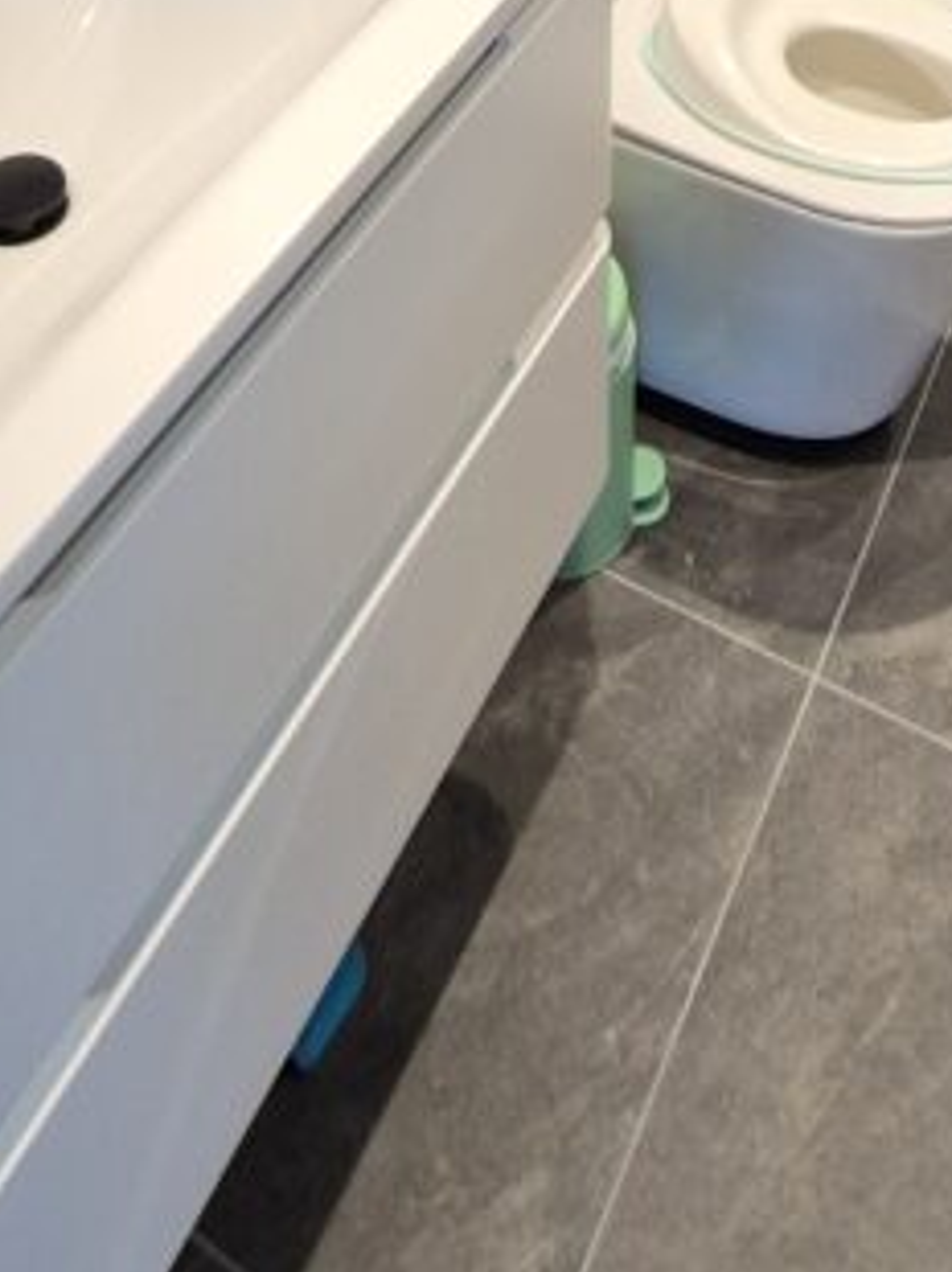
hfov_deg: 33.5
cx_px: 390
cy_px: -492
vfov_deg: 30.9
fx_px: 1579
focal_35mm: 43
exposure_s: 1/50
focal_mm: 2.2
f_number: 2.2
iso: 160
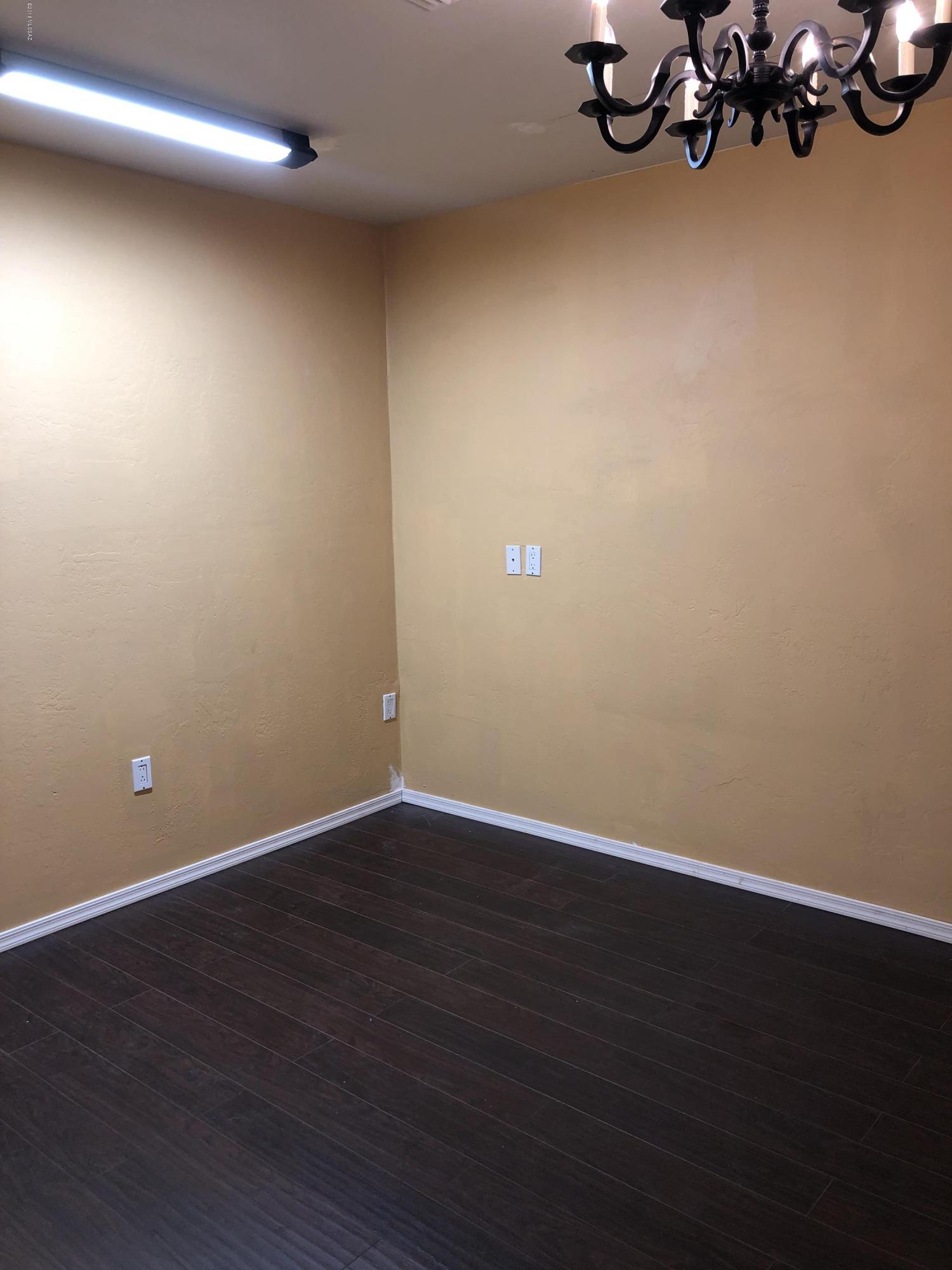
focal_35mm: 28
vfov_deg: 63.4
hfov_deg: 49.7
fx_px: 1027
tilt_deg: -10.0
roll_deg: +1.1
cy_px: 635
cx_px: 476
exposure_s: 1/24
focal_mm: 3.99
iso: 32
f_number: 1.8
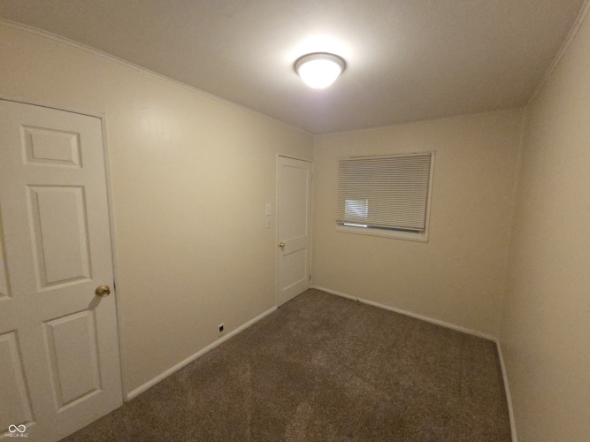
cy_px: 221
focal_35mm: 13
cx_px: 295
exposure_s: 1/60
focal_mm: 2.2
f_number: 2.2
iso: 800
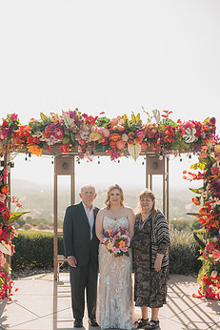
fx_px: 595
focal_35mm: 65
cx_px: 95
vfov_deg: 30.9
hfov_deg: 20.9
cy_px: 198
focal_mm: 50
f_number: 2
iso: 50
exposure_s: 1/1000
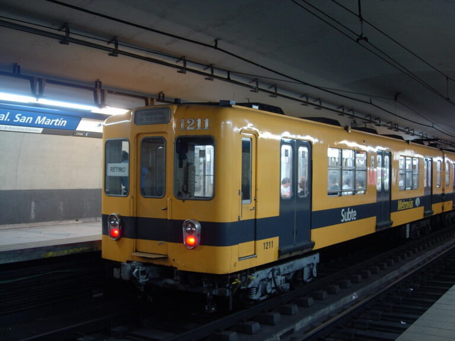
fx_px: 539
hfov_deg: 45.8
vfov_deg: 35.1
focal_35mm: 41
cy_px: 170
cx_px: 228
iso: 86
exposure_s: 1/4
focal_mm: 8.5
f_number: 2.9
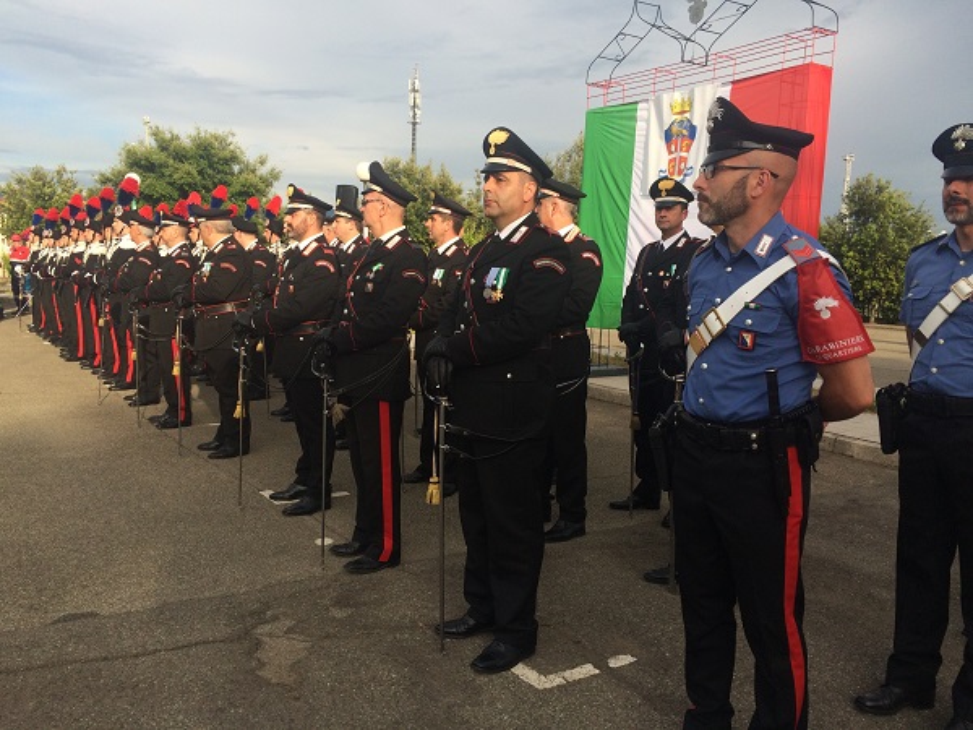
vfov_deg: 48.2
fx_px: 815
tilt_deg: -6.5
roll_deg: -2.9
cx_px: 486
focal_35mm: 29
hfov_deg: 61.7
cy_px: 365
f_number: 2.2
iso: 32
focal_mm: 4.15
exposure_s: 1/733
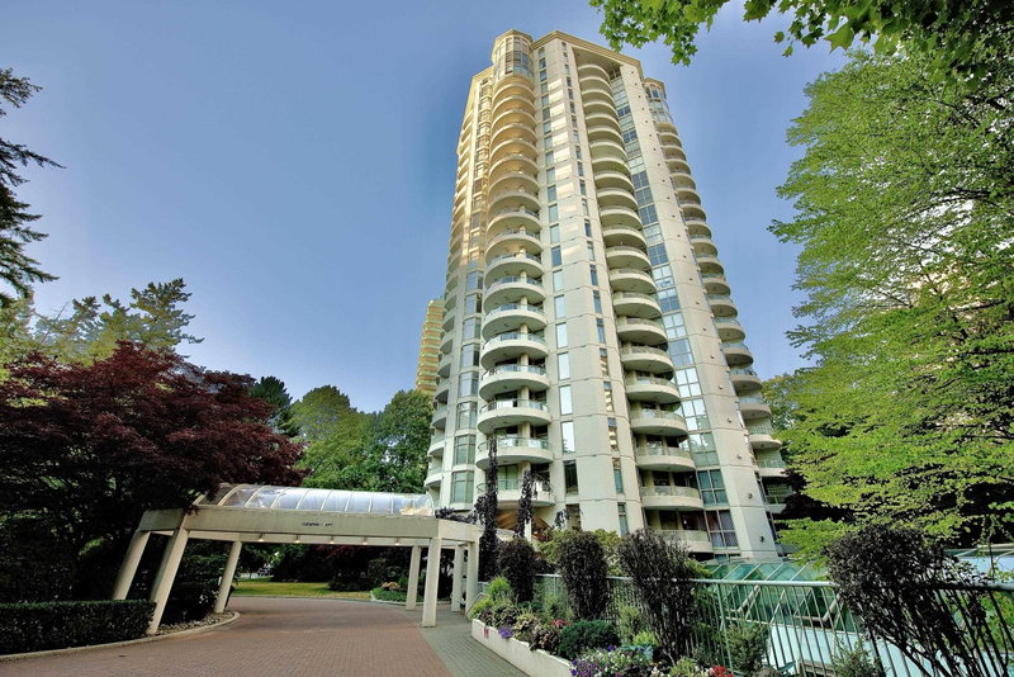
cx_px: 507
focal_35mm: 14
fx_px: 394
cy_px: 338
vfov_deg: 81.3
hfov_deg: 104.2
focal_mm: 14
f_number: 5
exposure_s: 1/100
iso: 100
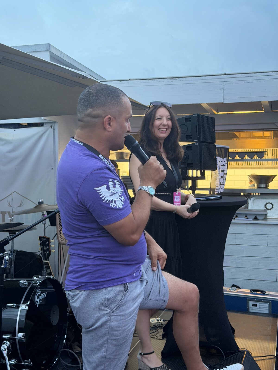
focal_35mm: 48
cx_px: 139
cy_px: 185
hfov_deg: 30.3
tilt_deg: -2.6
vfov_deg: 39.7
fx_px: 514
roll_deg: +1.1
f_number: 1.78
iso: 200
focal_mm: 6.76
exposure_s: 1/60
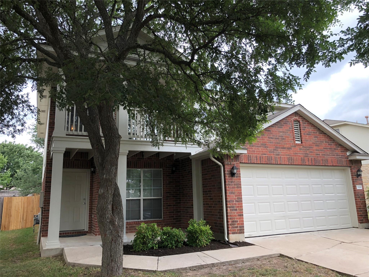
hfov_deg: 63.4
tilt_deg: +12.9
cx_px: 184
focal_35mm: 28
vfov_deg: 49.7
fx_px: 298
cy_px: 138
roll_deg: +2.7
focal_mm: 3.99
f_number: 1.8
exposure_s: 1/130
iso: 20
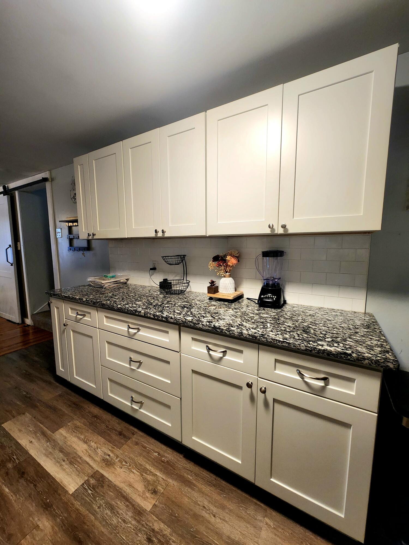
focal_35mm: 13
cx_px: 204
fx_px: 205
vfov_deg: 106.2
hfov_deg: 89.9
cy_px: 272
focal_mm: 2.2
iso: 200
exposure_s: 1/60.2
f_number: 2.2
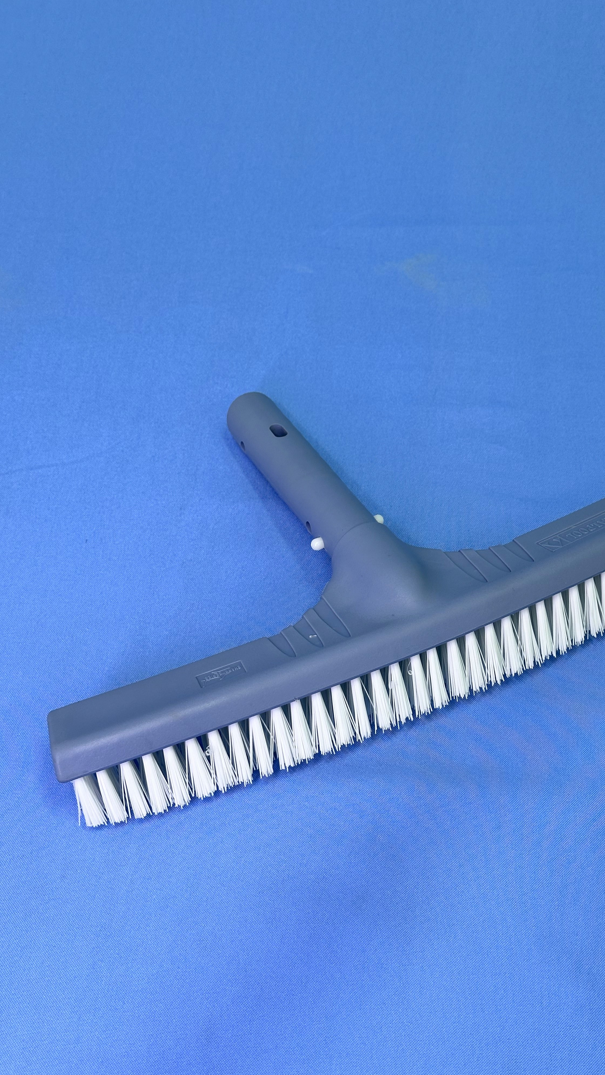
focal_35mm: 53
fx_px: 1511
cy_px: 541
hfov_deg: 22.6
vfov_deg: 39.2
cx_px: 383
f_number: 1.78
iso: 40
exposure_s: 1/119
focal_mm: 6.86
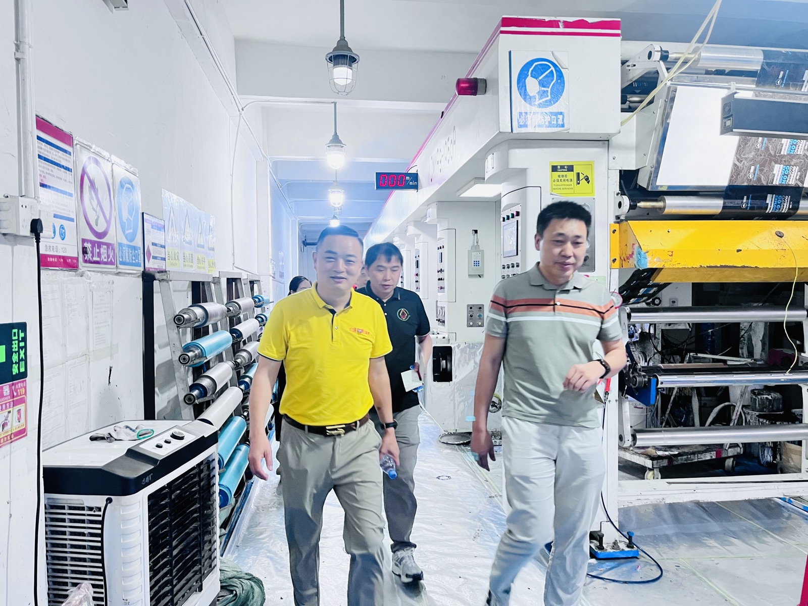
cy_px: 303
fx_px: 607
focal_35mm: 26
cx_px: 404
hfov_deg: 67.3
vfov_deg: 53.1
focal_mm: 5.1
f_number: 1.6
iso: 100
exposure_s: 1/50
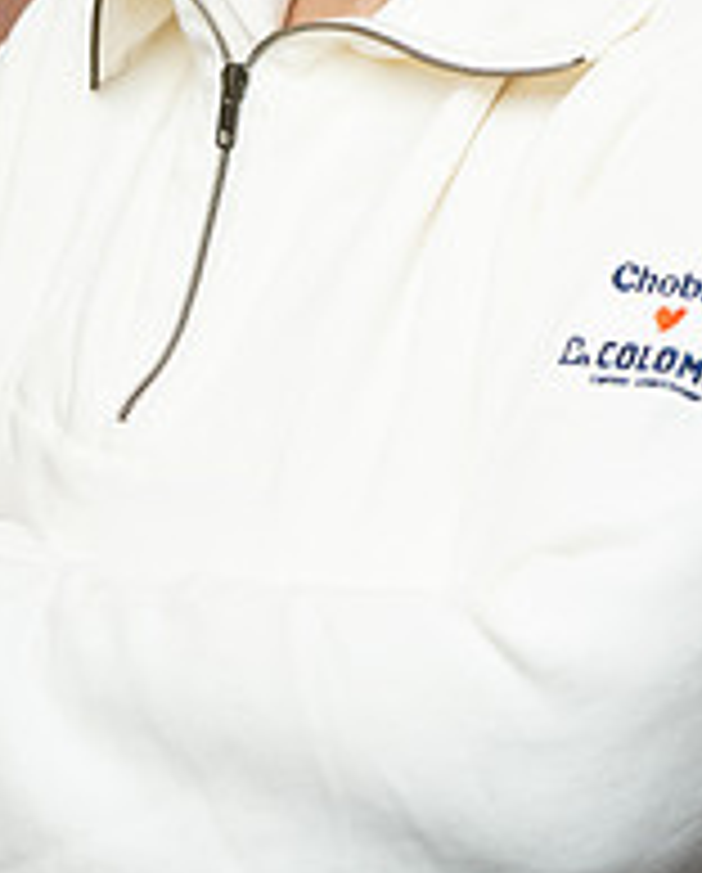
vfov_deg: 9.4
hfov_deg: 7.7
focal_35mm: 202
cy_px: -108
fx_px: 5230
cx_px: 450
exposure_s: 1/160
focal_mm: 93
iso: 320
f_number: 4
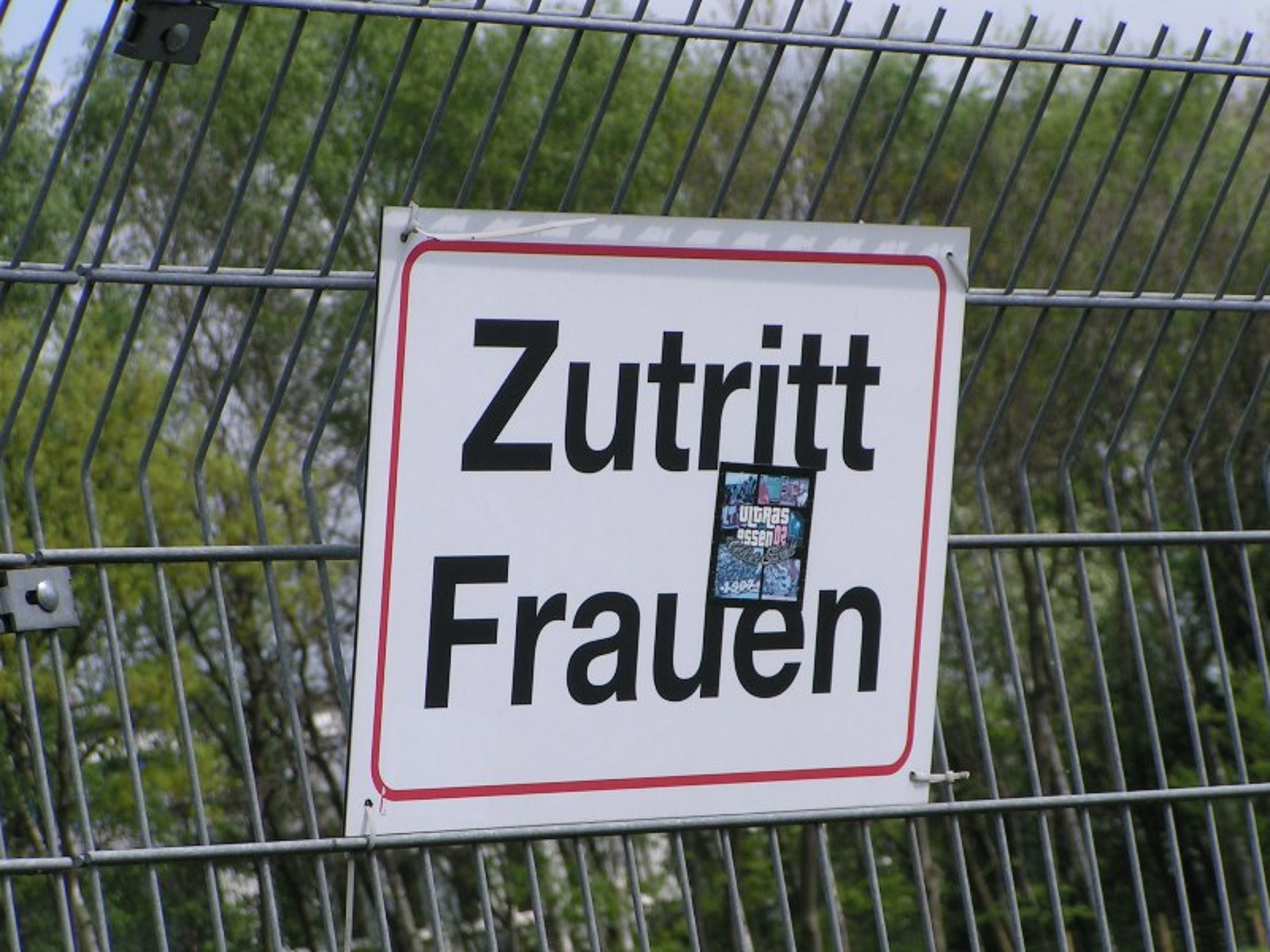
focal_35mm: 188
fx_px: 6897
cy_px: 476
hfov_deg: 10.5
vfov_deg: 7.9
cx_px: 635
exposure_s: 1/500
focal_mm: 28.8
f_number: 5.6
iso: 50
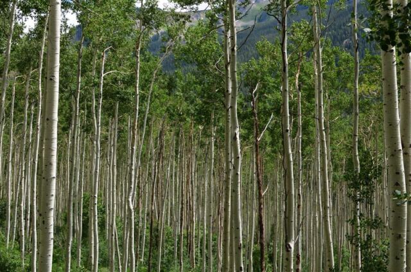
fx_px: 598
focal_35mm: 52
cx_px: 206
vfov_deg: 25.6
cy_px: 136
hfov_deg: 37.9
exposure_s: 1/200
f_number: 7.1
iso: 100
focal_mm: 35
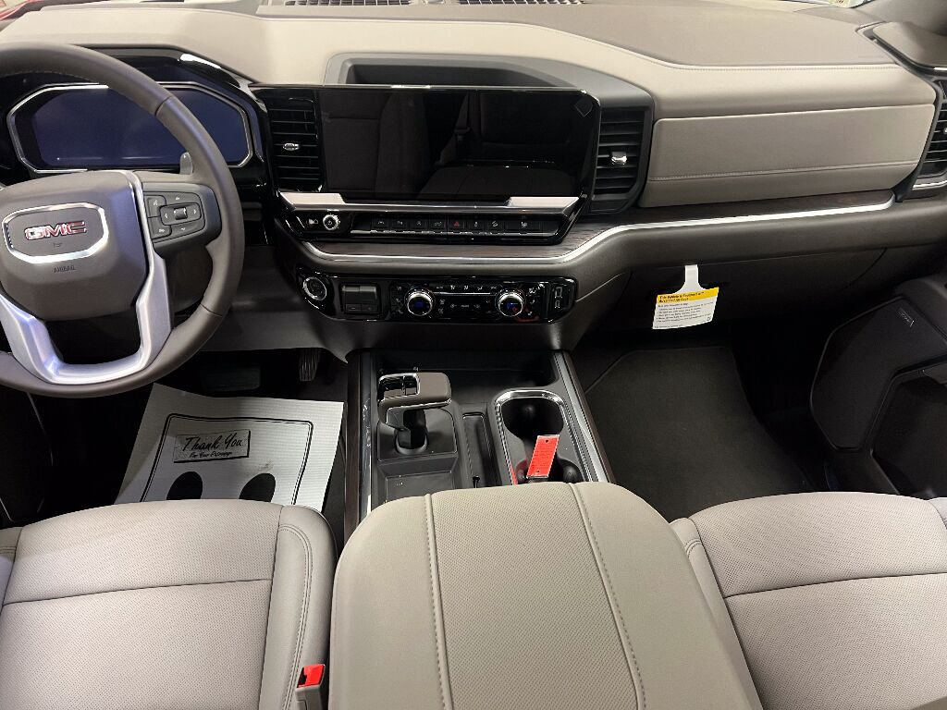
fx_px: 711
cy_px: 355
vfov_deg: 53.1
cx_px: 474
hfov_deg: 67.3
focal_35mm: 26
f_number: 1.5
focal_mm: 5.7
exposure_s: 1/40
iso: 500
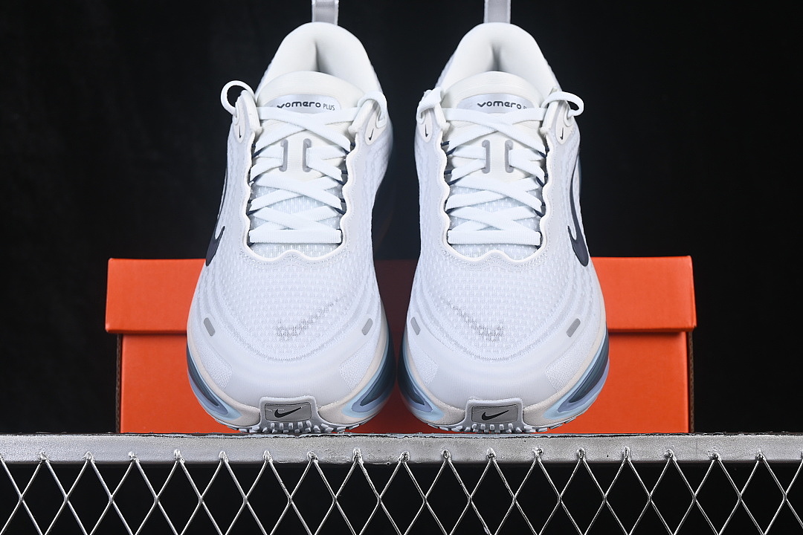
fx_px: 1673
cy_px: 268
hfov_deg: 27.0
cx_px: 402
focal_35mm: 75
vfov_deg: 18.2
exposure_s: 1/80
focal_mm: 50
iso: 160
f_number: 8
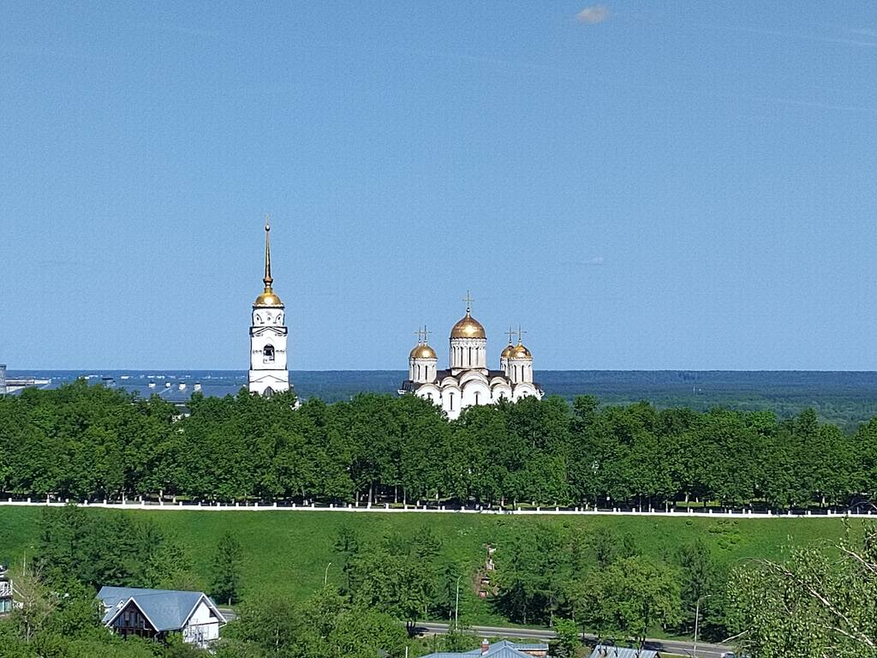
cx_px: 438
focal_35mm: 108
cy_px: 329
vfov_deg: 13.7
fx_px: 2736
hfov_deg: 18.2
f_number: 1.9
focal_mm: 5.52
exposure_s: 1/2000
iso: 253
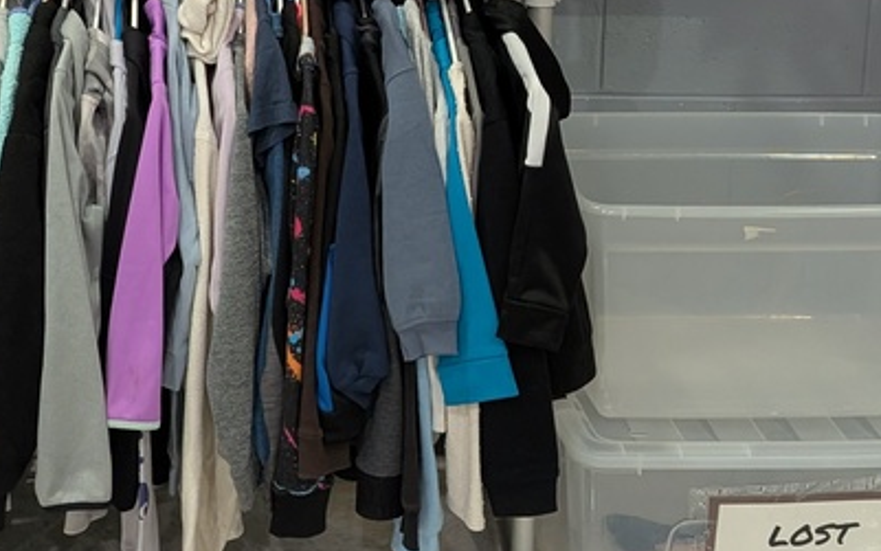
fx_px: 1561
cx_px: 248
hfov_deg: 31.1
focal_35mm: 65
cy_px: -16
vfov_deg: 19.4
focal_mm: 6.9
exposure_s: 1/120
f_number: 1.68
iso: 842
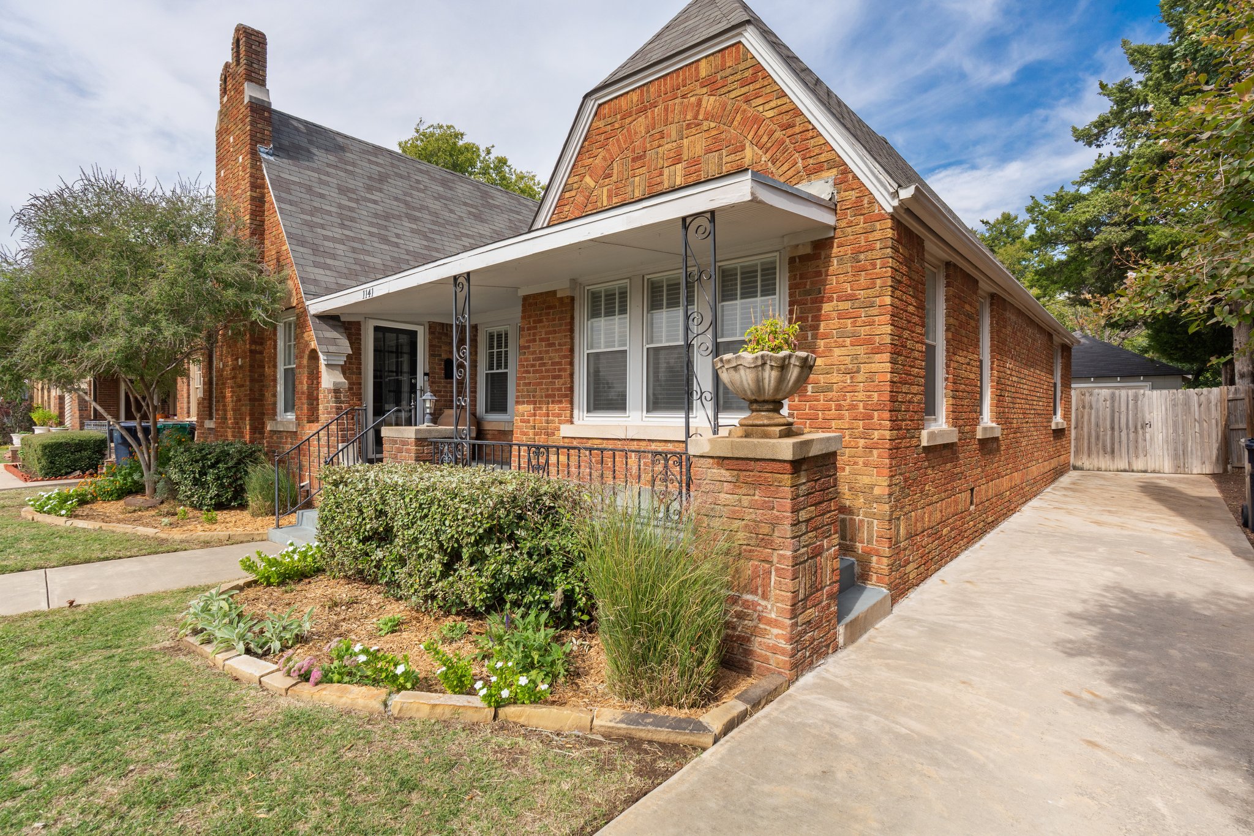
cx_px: 627
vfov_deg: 65.2
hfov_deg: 87.7
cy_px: 418
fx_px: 653
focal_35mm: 19
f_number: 8
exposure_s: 1/640
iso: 200
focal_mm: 12.5
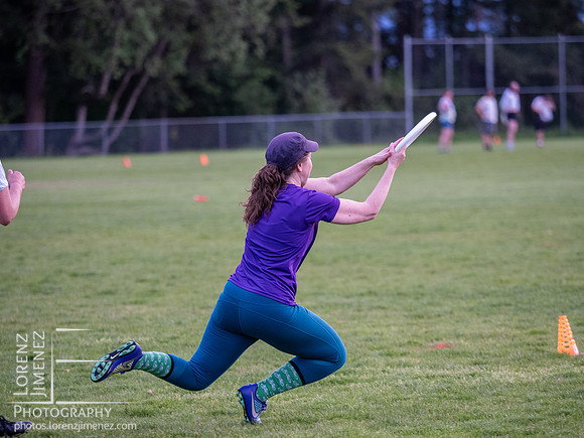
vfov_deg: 5.7
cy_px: 219
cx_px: 292
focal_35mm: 260
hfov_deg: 7.6
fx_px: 4386
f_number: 2.8
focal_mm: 130
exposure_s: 1/800
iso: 1250
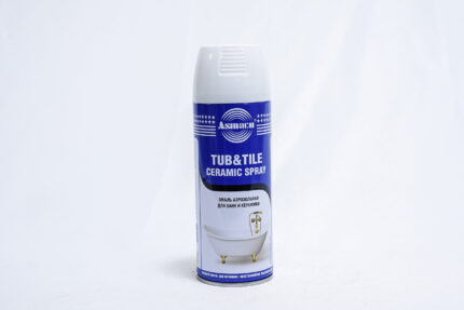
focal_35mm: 64
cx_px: 232
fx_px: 825
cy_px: 155
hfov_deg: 31.4
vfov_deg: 21.3
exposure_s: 1/200
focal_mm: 64
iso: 3200
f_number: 9
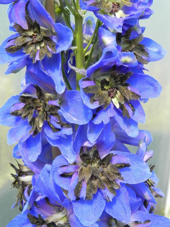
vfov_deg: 33.2
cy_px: 114
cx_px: 85
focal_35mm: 58
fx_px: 380
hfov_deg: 25.2
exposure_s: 1/200
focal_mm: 10.3
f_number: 6.3
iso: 160
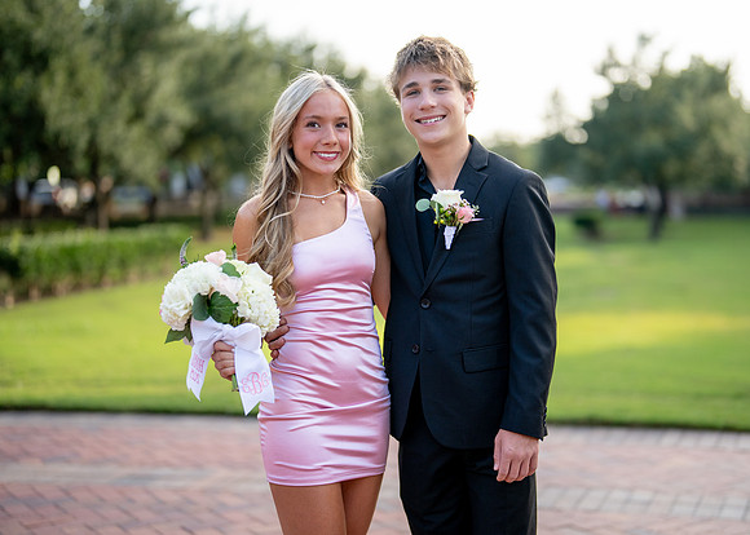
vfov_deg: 24.6
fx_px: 1227
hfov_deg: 33.9
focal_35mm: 58
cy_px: 261
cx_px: 425
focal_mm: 50
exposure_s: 1/2500
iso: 200
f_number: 1.2
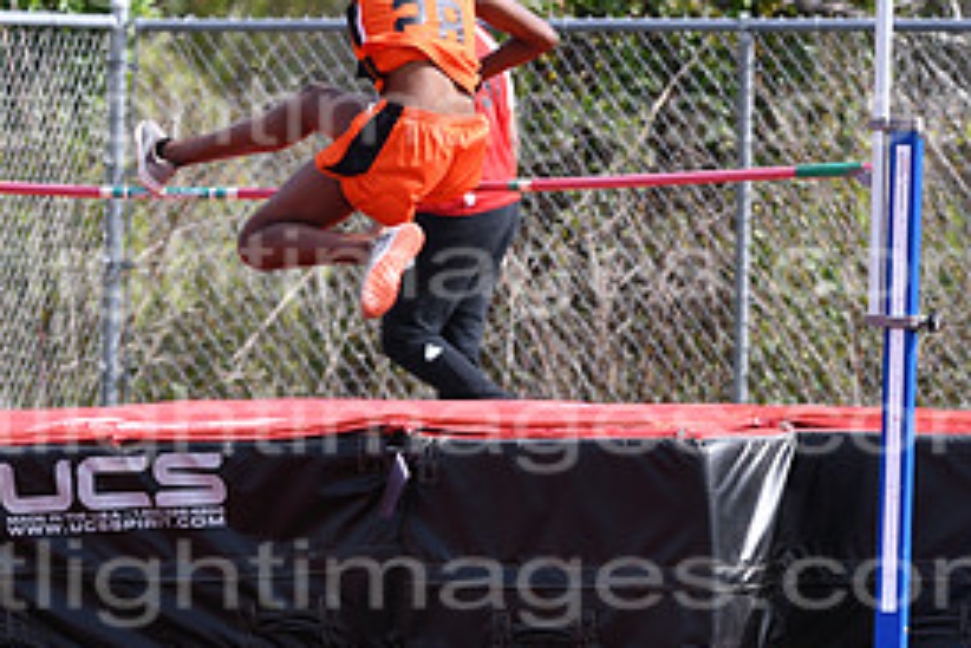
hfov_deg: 2.2
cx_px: 230
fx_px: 25663
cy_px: 197
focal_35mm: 951
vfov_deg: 1.4
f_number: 5.6
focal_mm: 300
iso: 100
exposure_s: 1/400
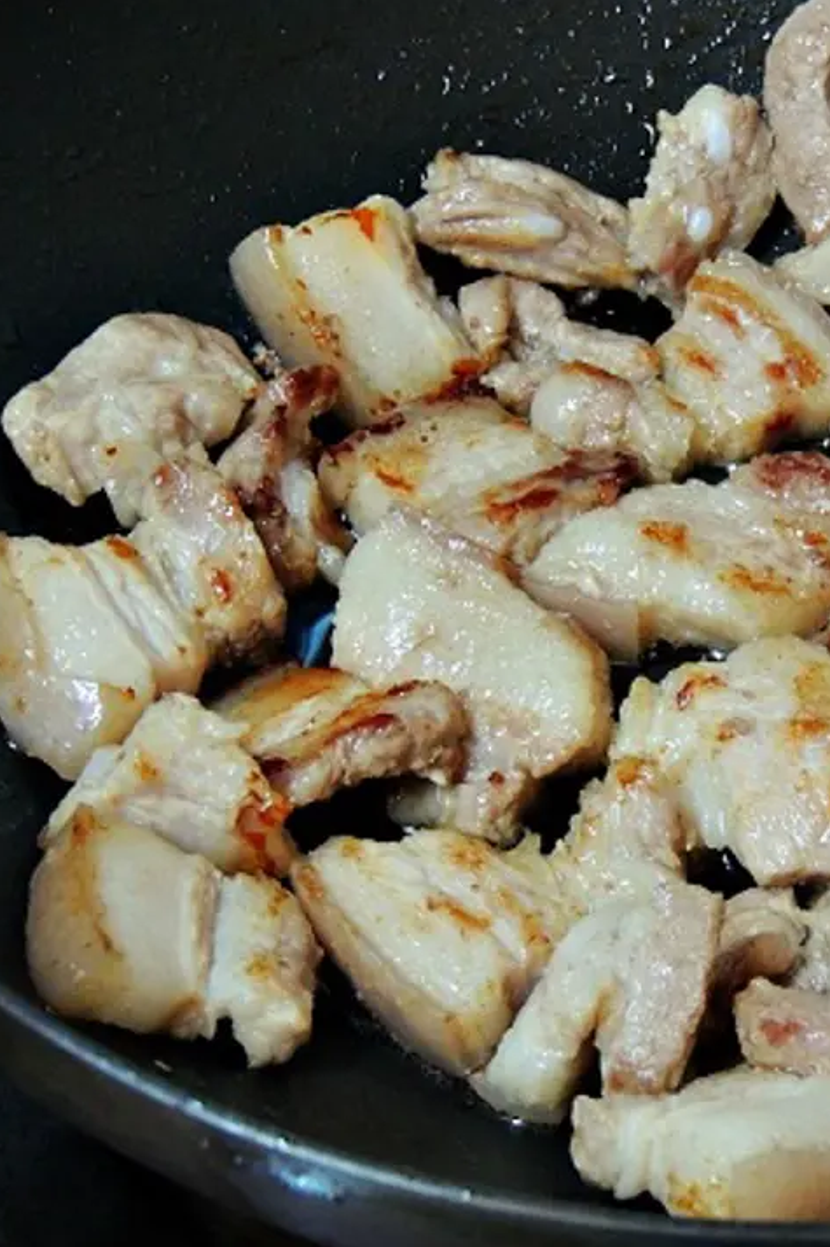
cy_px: 625
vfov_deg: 20.8
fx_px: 3391
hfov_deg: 13.9
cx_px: 687
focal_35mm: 98
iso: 640
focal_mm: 12.4
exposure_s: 1/15
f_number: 3.9
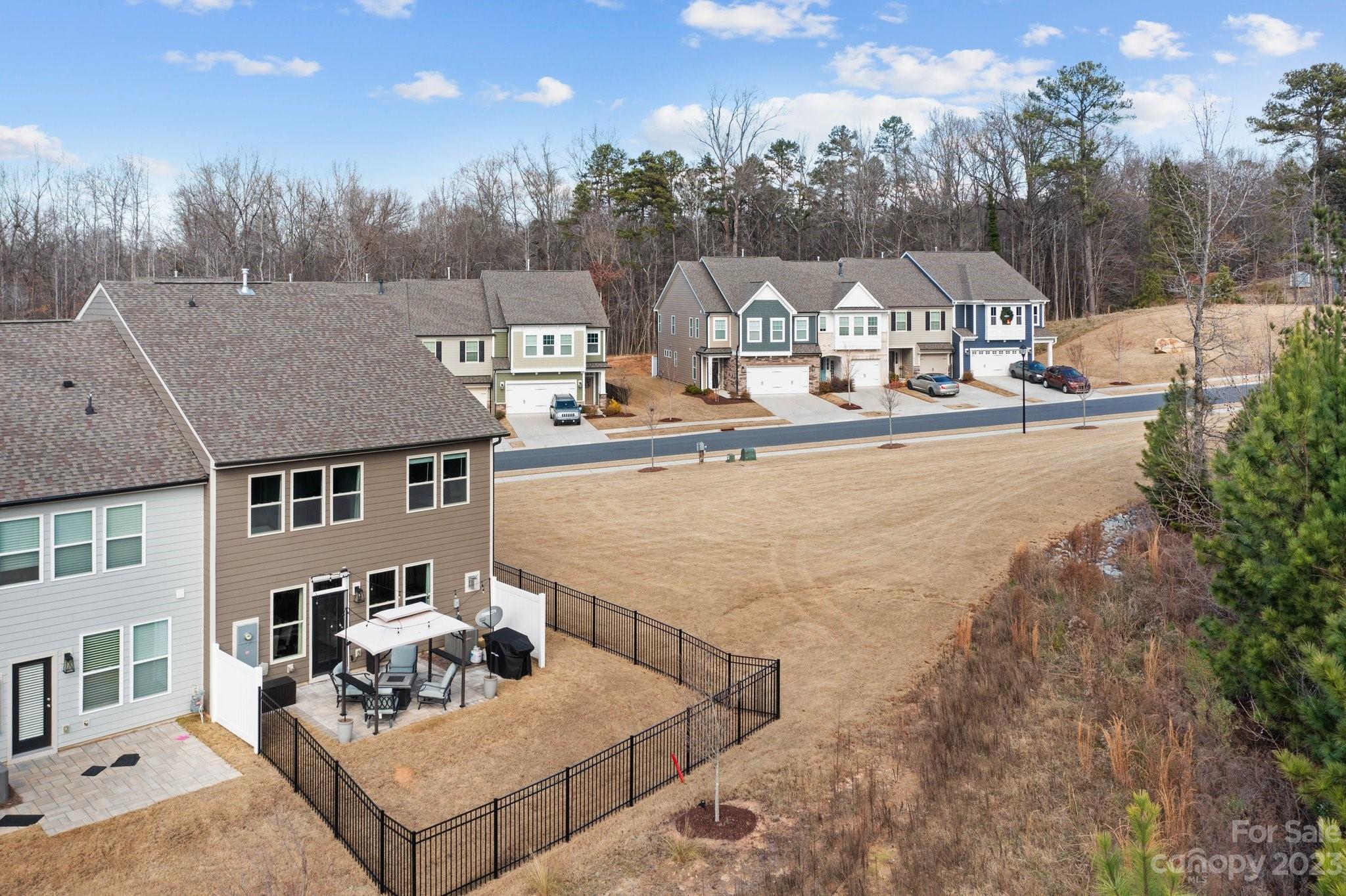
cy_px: 448
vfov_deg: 46.4
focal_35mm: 28
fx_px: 1046
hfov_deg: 65.5
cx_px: 673
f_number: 4.5
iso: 100
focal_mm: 10.26
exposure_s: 1/160
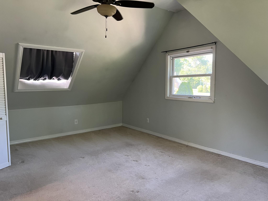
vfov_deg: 53.1
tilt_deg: -6.9
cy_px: 100
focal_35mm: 26
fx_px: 201
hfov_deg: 67.3
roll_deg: +1.2
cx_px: 134
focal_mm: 5.7
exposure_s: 1/60
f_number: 1.5
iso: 125
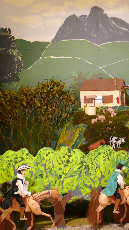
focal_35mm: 61
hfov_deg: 19.5
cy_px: 129
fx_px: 371
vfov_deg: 34.3
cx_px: 110
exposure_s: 1/25
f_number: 2.8
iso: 200
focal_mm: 7.4
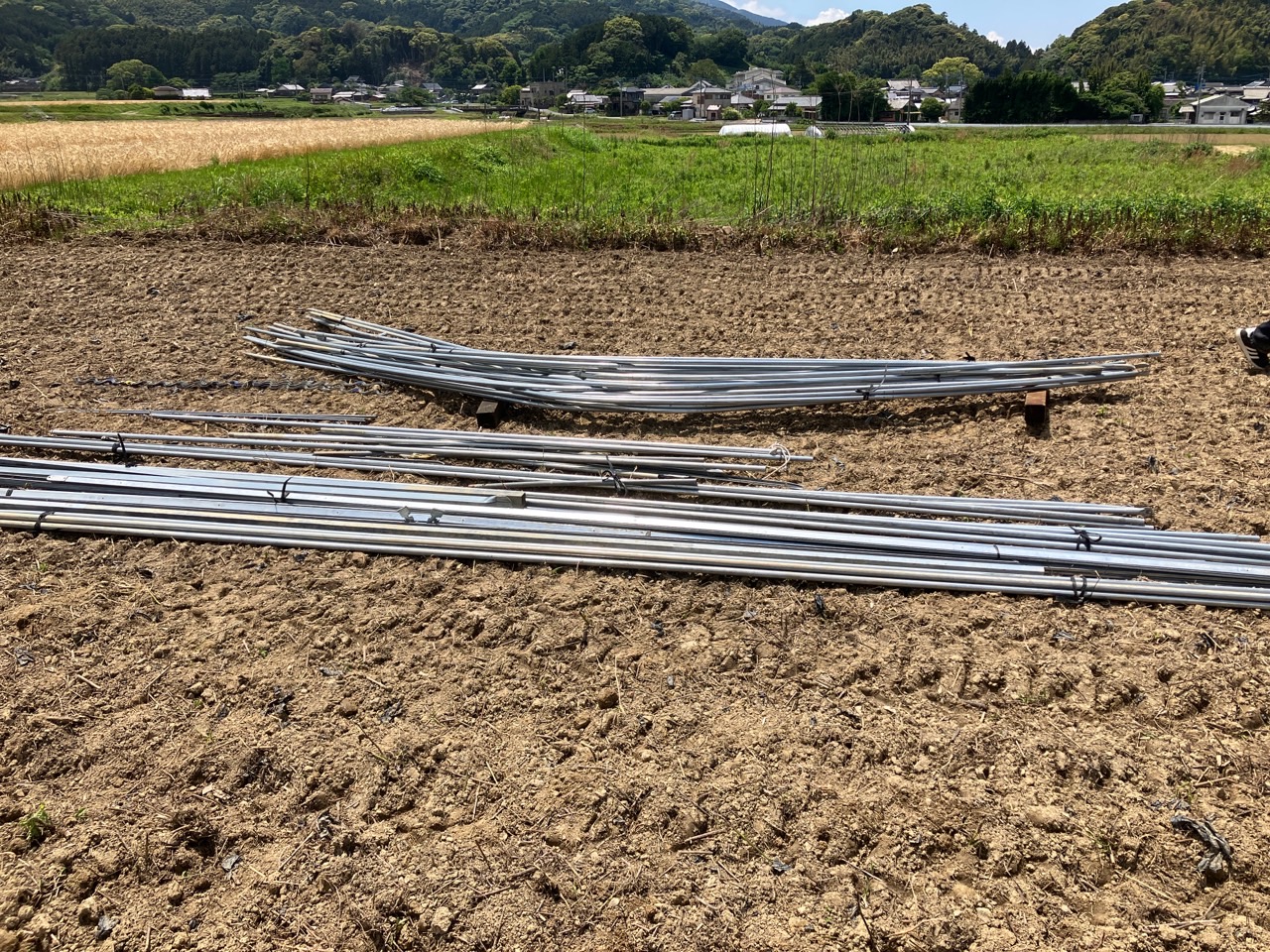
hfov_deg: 63.4
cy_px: 476
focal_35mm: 28
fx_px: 1027
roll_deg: -0.2
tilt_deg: -19.3
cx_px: 635
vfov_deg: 49.7
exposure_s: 1/2288
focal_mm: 3.99
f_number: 1.8
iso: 32
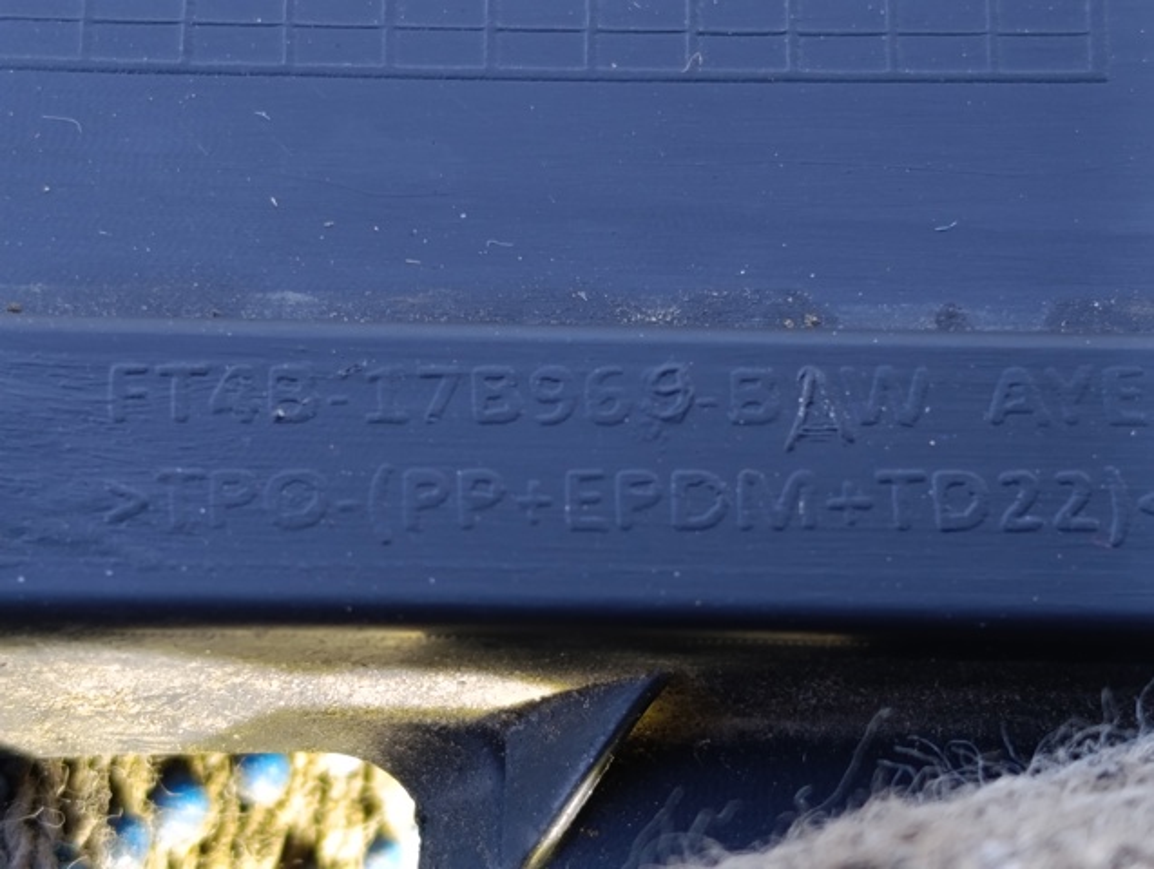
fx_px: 3072
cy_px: 434
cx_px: 577
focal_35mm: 92
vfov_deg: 16.1
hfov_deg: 21.3
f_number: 1.7
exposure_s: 1/99.9
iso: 250
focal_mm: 6.11
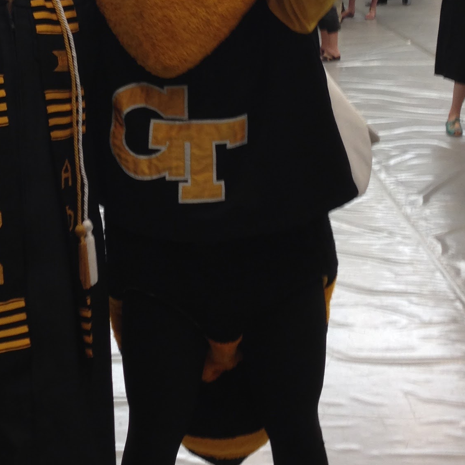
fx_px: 1277
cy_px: 83
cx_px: 116
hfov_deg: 20.5
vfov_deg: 20.4
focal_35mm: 84
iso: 50
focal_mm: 4.12
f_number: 2.4
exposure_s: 1/24
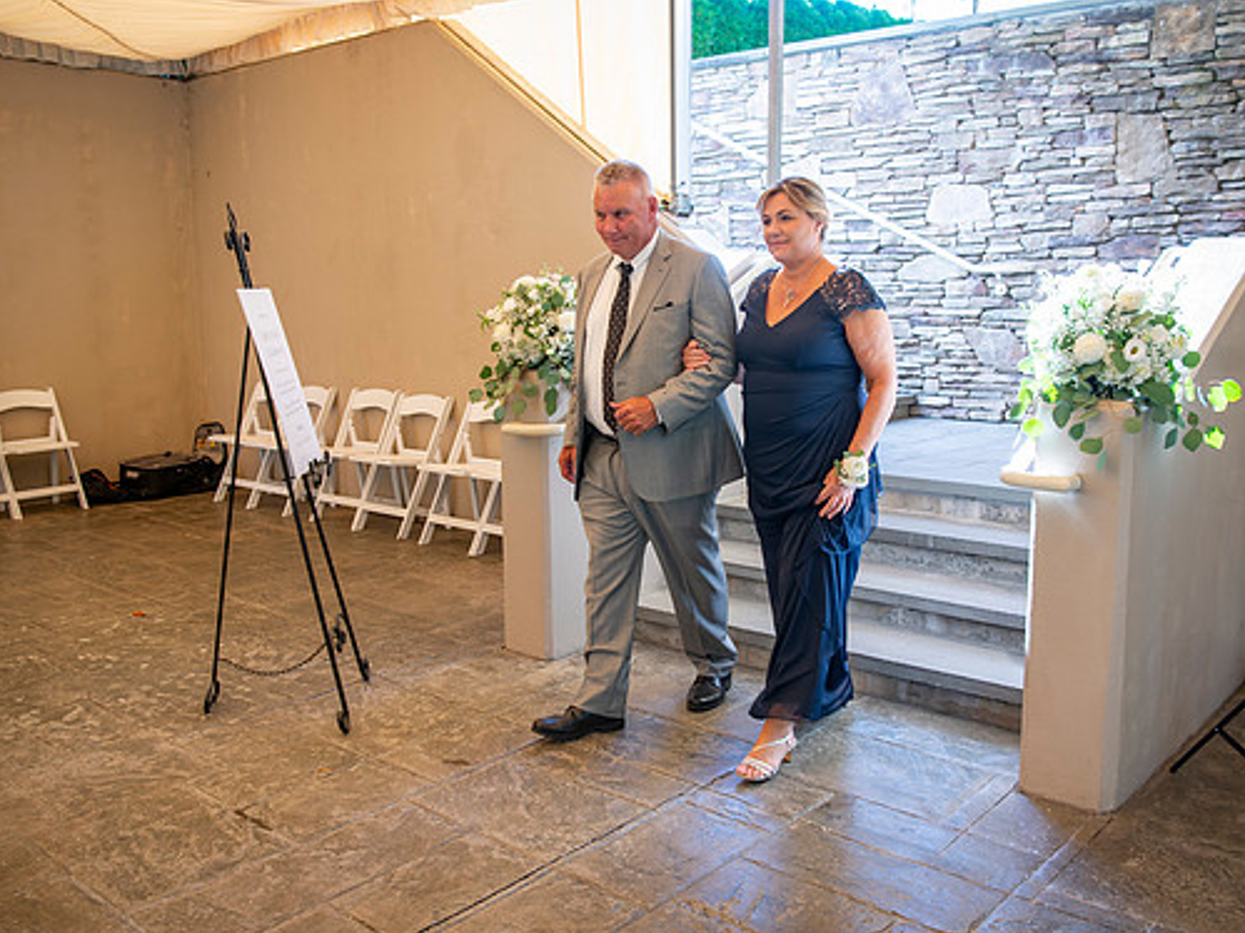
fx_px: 1223
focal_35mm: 34
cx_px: 676
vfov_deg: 41.8
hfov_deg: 53.9
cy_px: 479
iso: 200
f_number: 4
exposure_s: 1/100
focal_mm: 30
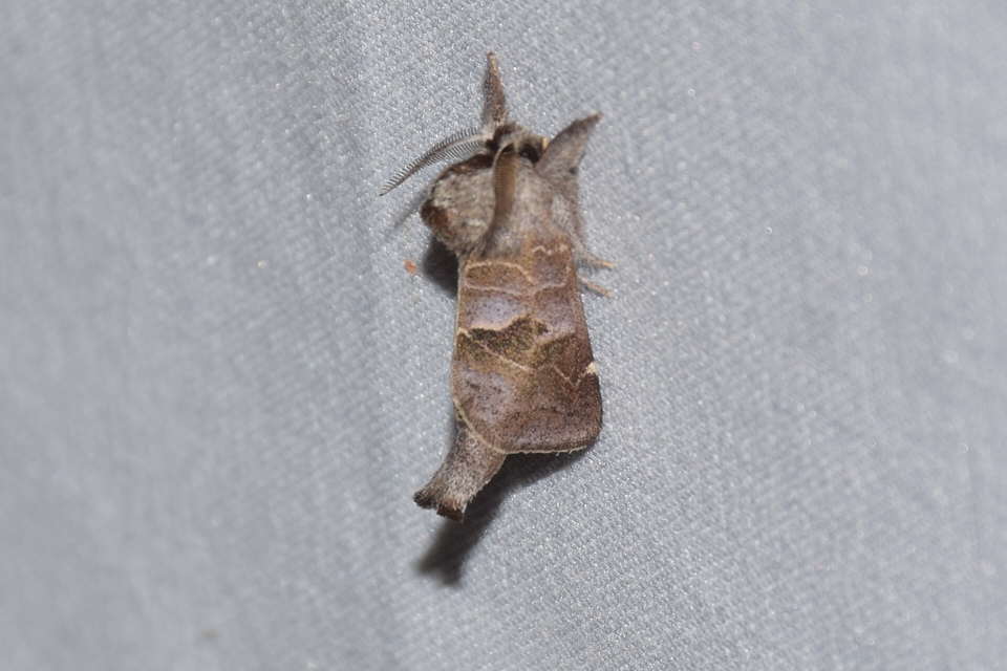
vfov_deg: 6.5
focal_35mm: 210
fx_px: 5874
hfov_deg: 9.8
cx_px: 504
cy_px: 336
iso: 100
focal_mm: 140
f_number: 13
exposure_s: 1/160
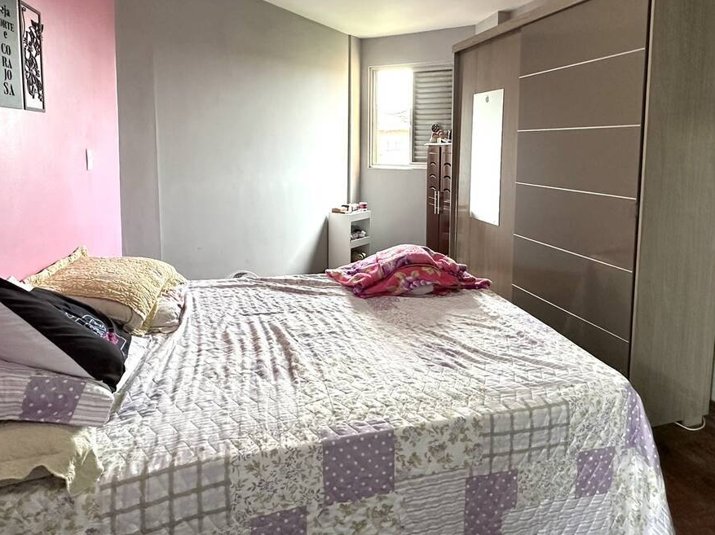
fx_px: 475
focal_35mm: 23
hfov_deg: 73.8
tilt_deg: -3.4
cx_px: 387
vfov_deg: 57.7
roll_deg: -1.2
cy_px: 185
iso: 320
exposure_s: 1/120
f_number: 2.2
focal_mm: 2.22
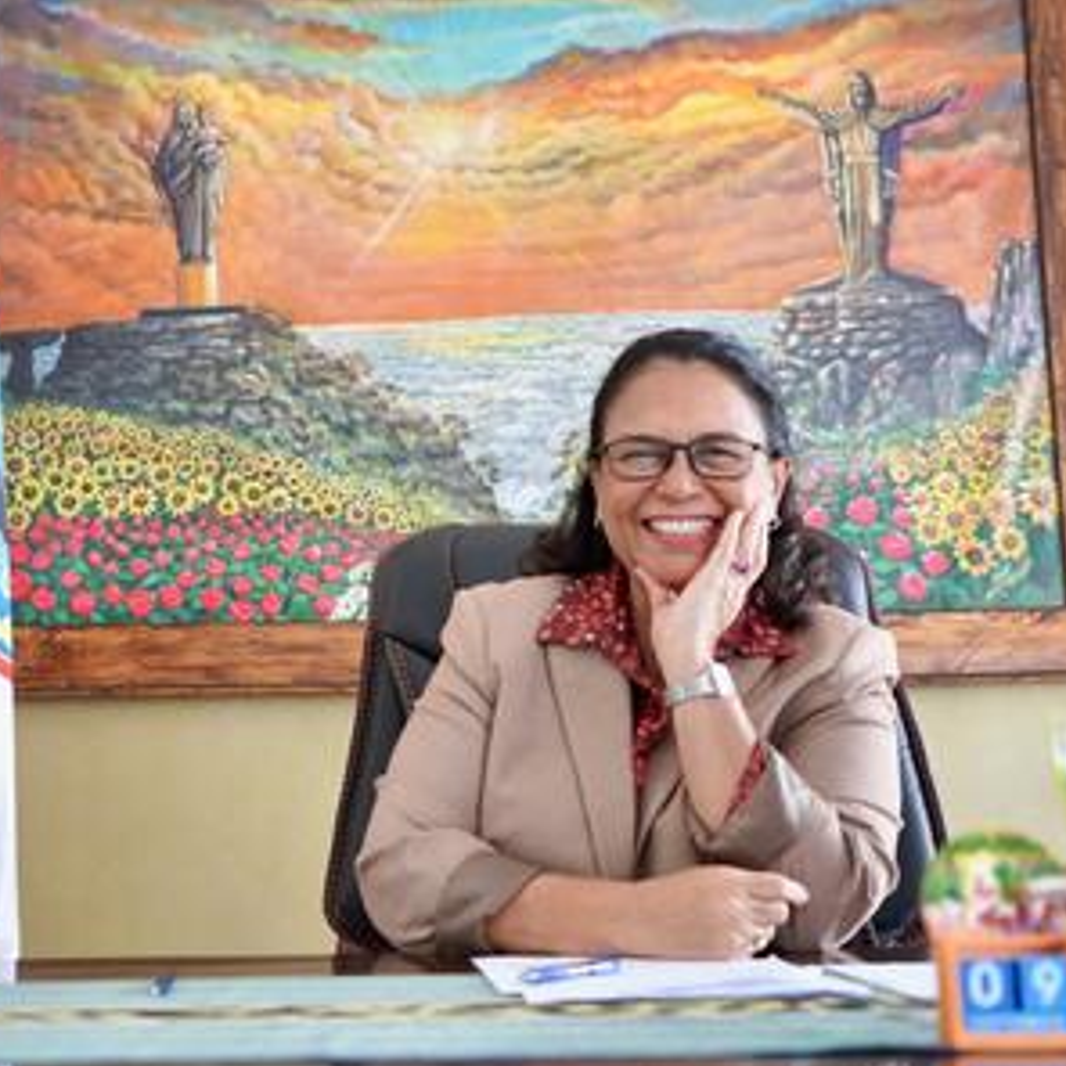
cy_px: 535
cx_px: 407
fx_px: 1881
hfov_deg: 31.5
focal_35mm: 54
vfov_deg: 31.6
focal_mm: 42
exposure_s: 1/160
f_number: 4.5
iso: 2000
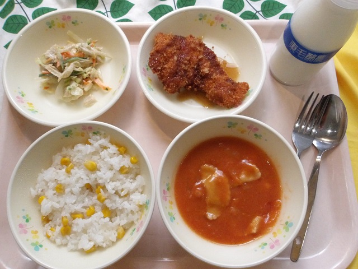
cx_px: 179
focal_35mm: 27
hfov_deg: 65.3
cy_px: 134
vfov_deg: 51.4
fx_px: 279
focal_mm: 4.9
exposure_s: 1/60
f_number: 10.4
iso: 1211
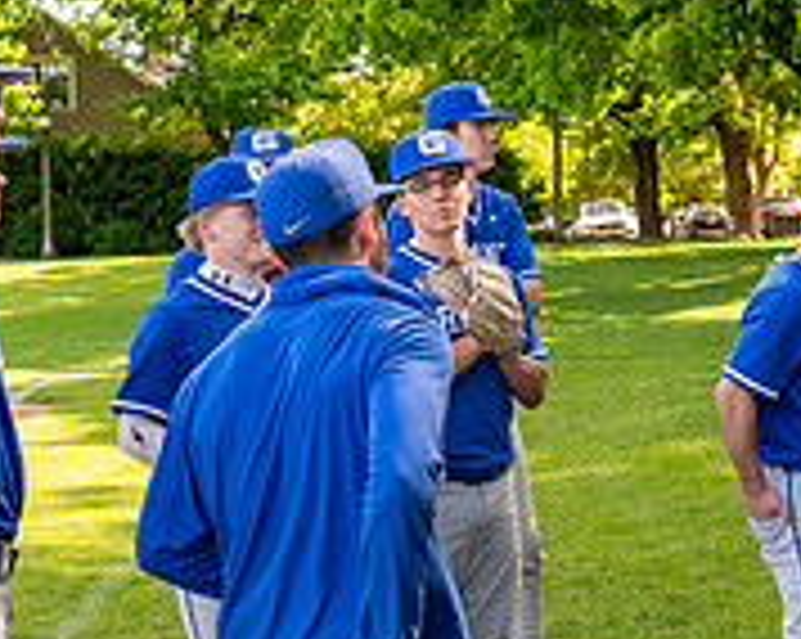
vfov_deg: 13.6
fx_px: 2676
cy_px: 278
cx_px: 621
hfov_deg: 16.9
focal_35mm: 113
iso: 280
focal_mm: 25.5
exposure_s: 1/200
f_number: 6.3
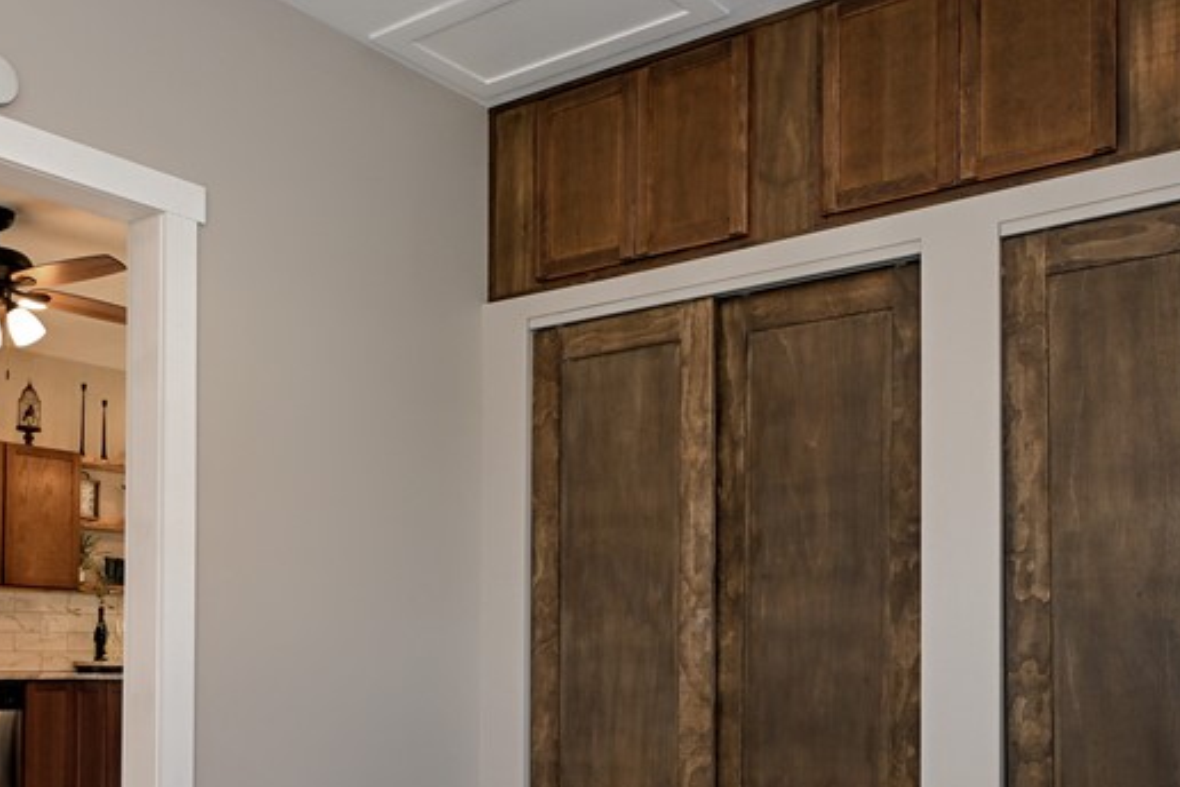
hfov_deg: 47.3
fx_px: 1346
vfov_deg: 31.6
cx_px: 547
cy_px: 643
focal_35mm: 41
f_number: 4
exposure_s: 1/60
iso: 280
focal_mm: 13
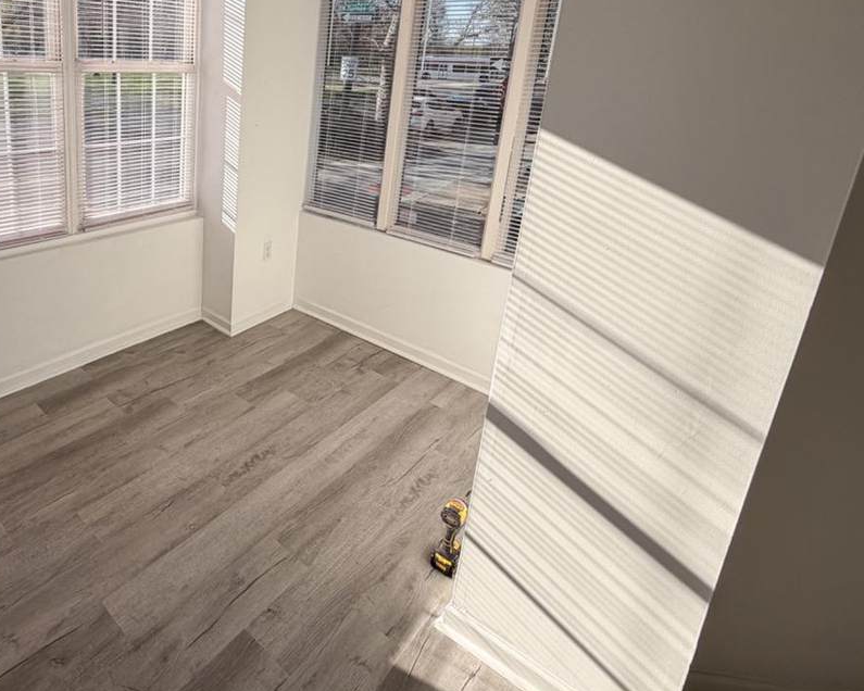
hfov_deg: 69.9
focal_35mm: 22
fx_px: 563
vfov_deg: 60.7
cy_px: 199
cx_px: 212
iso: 32
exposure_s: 1/750
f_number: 2.2
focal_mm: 2.22
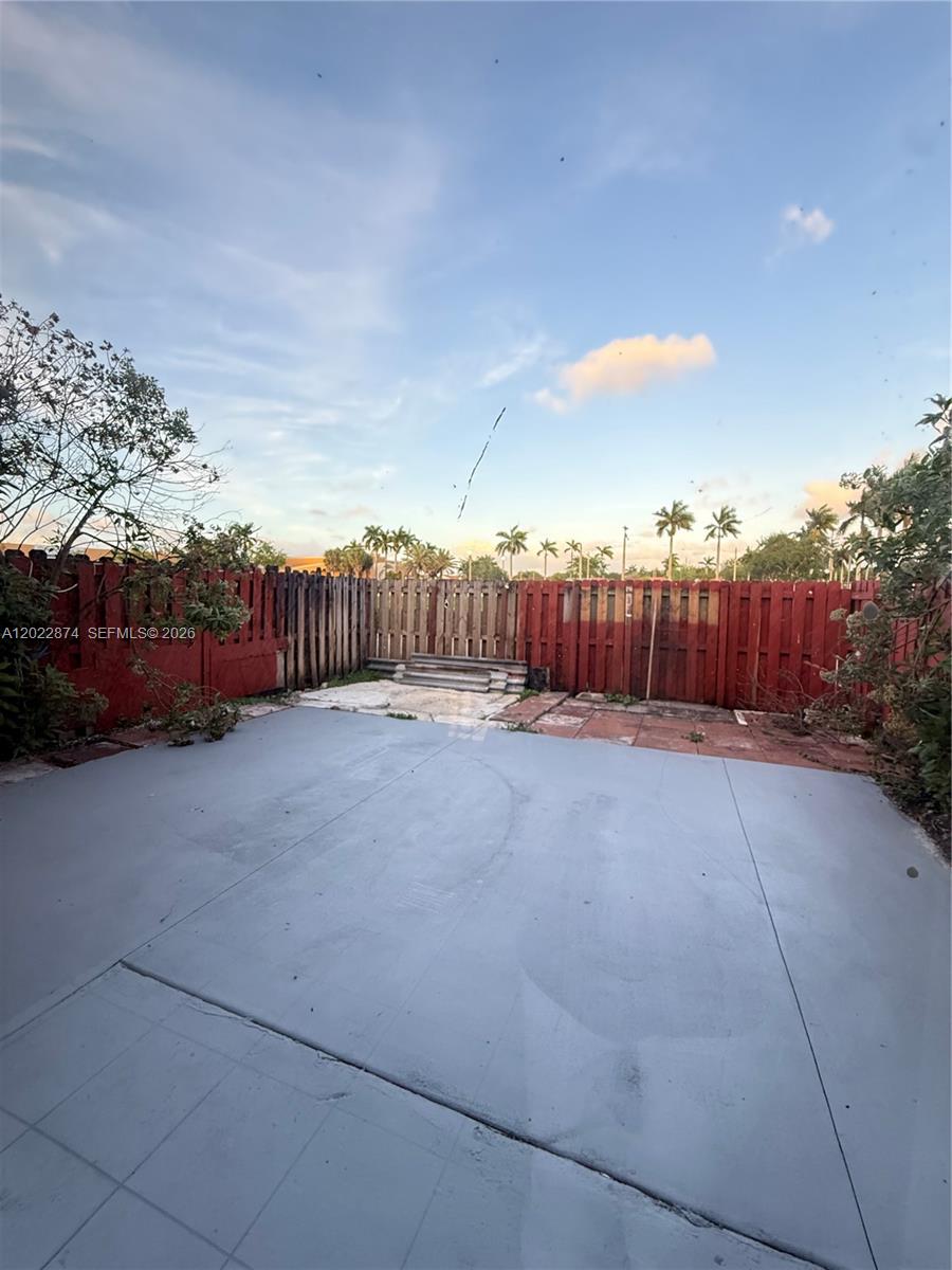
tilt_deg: -5.0
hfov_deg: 85.7
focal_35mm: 14
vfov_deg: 102.1
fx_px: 513
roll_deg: +0.5
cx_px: 476
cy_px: 635
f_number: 2.2
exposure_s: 1/99
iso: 320
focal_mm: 2.22
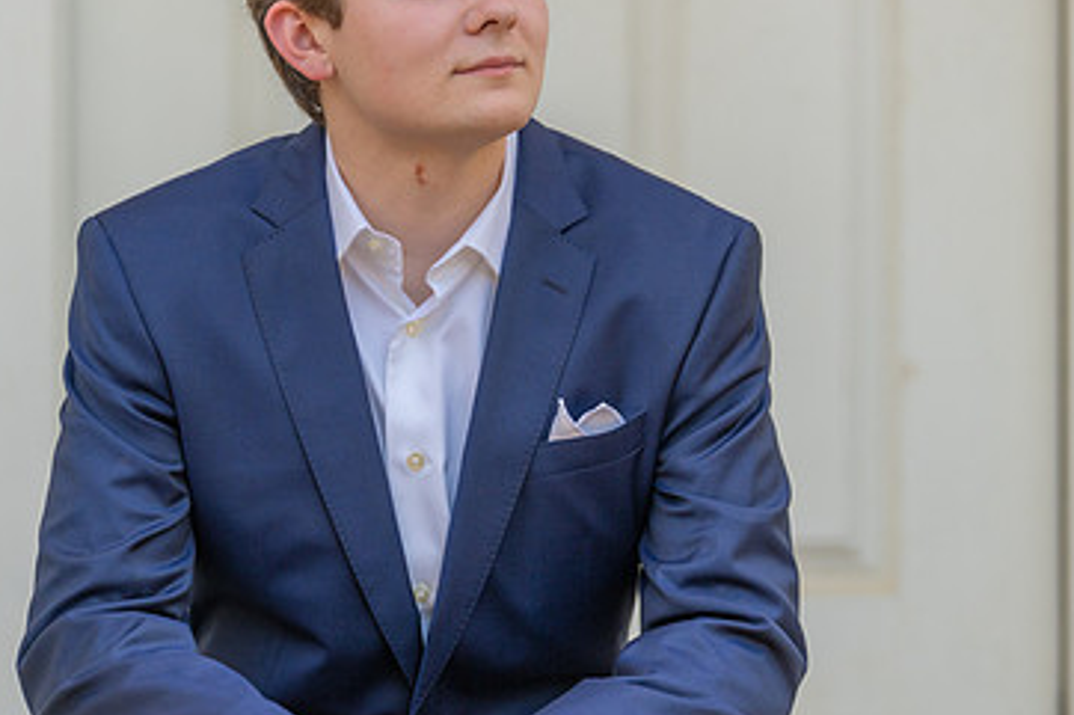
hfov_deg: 8.2
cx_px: 460
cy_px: 203
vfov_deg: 5.5
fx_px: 7455
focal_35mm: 250
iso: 320
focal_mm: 156
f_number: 3.2
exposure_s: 1/320
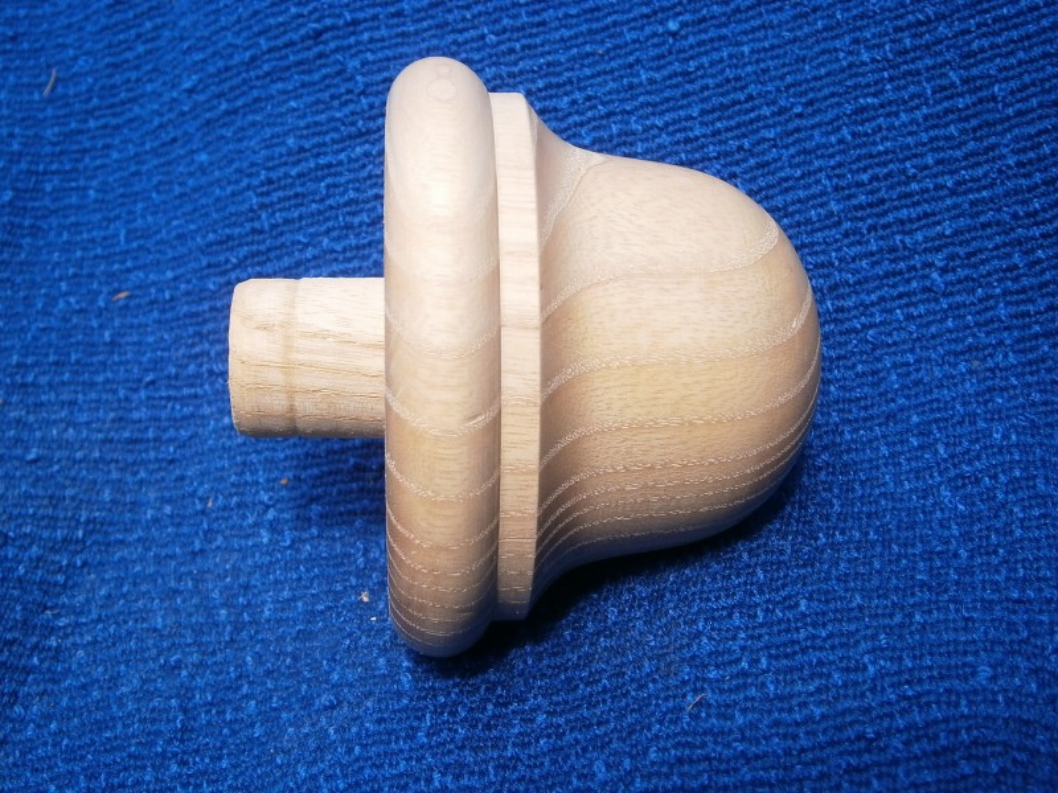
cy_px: 396
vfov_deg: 30.9
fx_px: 1437
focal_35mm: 47
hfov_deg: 40.4
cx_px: 529
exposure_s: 1/320
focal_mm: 8.3
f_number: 3.4
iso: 80
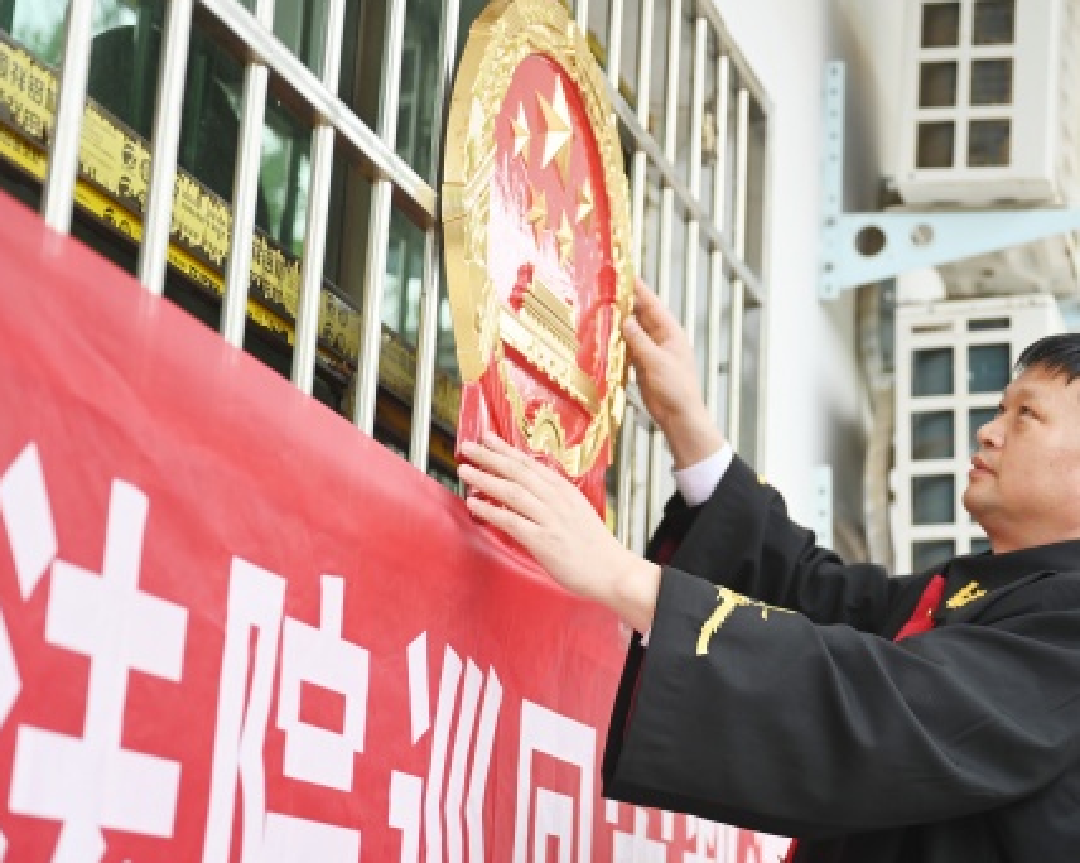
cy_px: 448
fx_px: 2045
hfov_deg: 29.5
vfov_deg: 23.8
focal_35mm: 64
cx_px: 669
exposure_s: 1/400
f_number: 2.8
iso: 450
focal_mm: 53
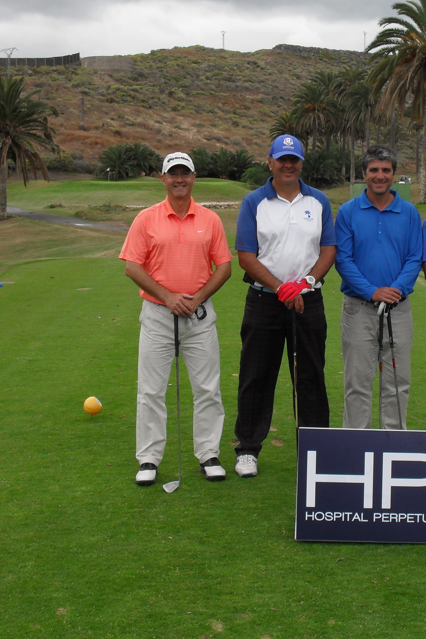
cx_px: 354
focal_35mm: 59
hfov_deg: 22.6
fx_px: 1047
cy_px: 318
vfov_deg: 33.9
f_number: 9.2
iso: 100
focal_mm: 7.5
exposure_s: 1/90
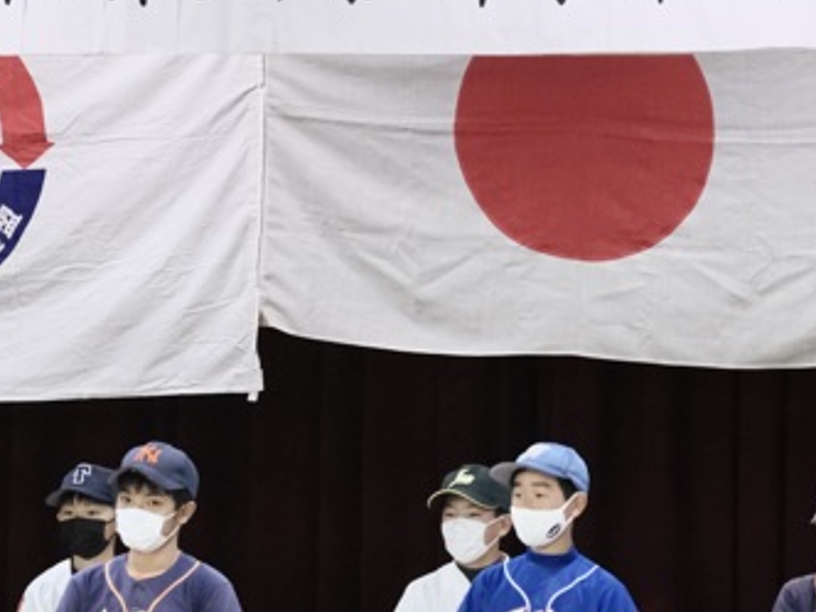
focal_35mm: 351
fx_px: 8274
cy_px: 573
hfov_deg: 5.6
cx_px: 339
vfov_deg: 4.2
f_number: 3.6
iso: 2000
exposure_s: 1/100
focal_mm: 67.1
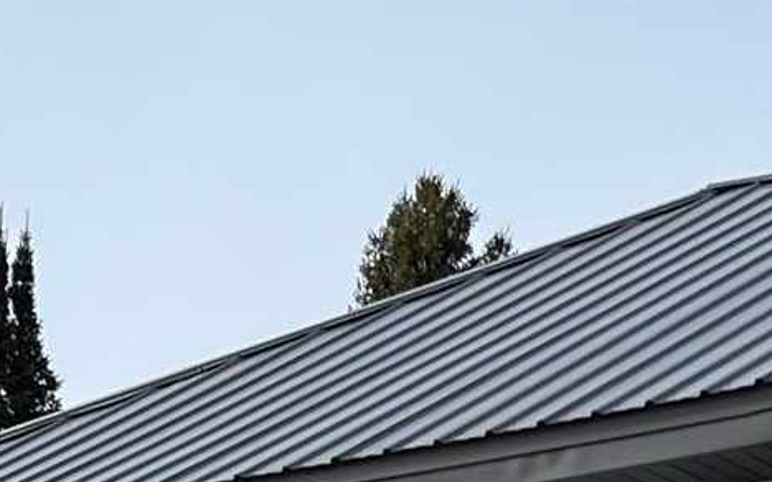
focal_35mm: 181
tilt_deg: +8.8
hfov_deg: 11.5
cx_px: 795
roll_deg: -0.8
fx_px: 3806
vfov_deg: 6.9
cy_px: 1113
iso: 50
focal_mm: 5.7
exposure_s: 1/4115
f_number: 1.5
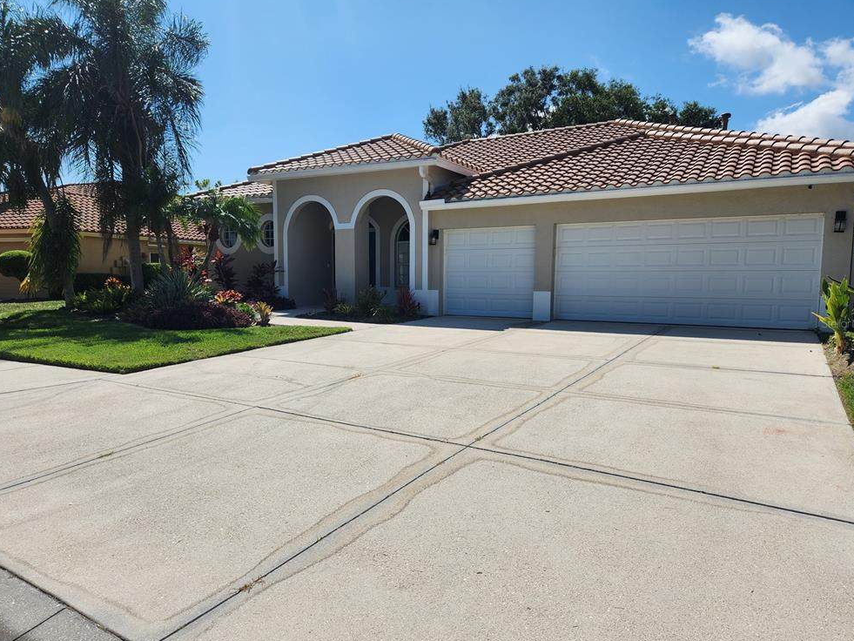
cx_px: 428
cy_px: 323
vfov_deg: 56.8
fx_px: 592
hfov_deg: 71.6
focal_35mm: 24
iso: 20
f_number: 1.8
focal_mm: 5.4
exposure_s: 1/2404
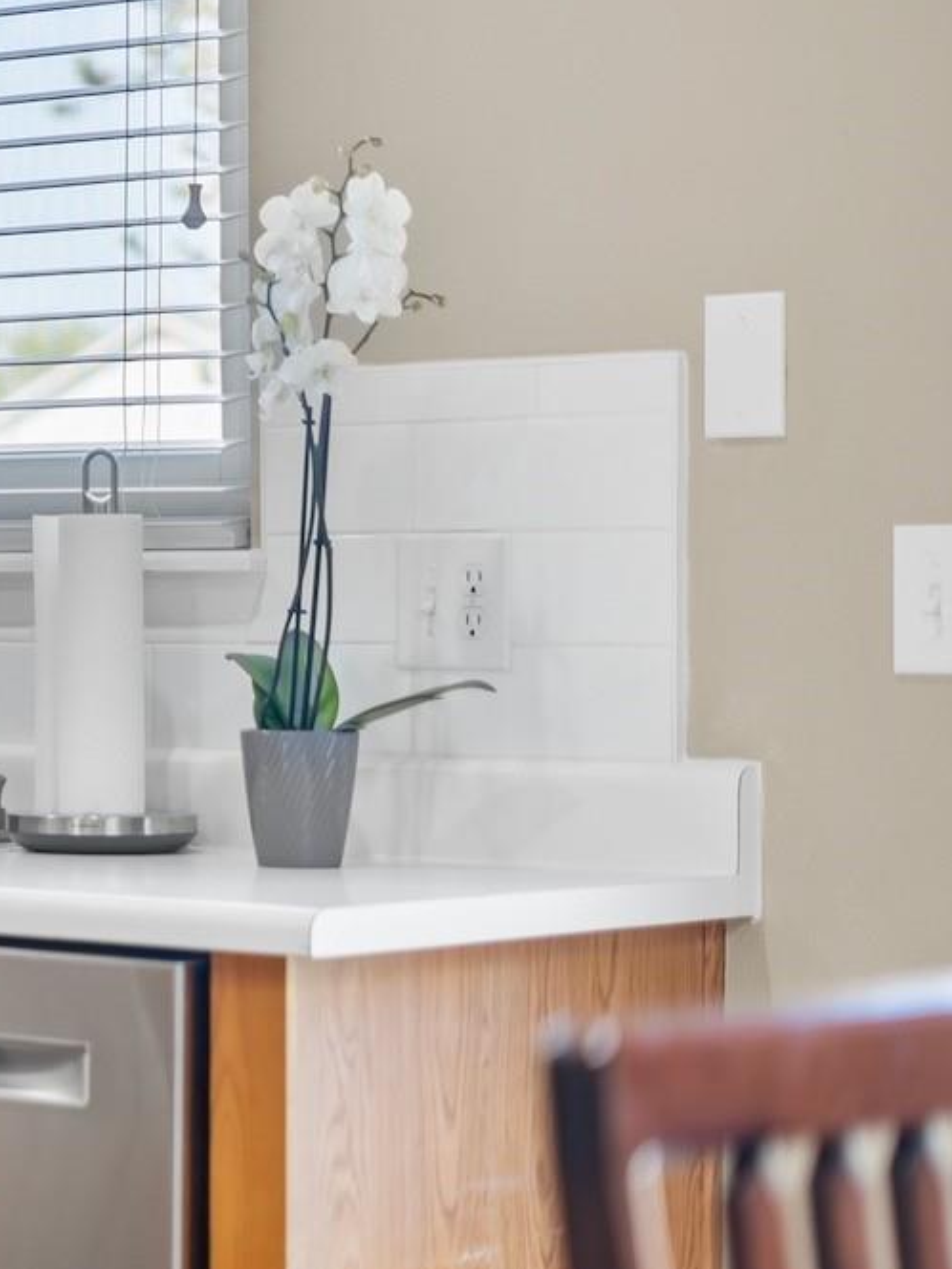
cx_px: -451
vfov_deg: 17.0
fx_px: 4254
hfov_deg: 12.2
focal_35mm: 116
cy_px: 637
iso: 200
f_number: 1.8
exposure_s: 1/20
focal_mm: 50
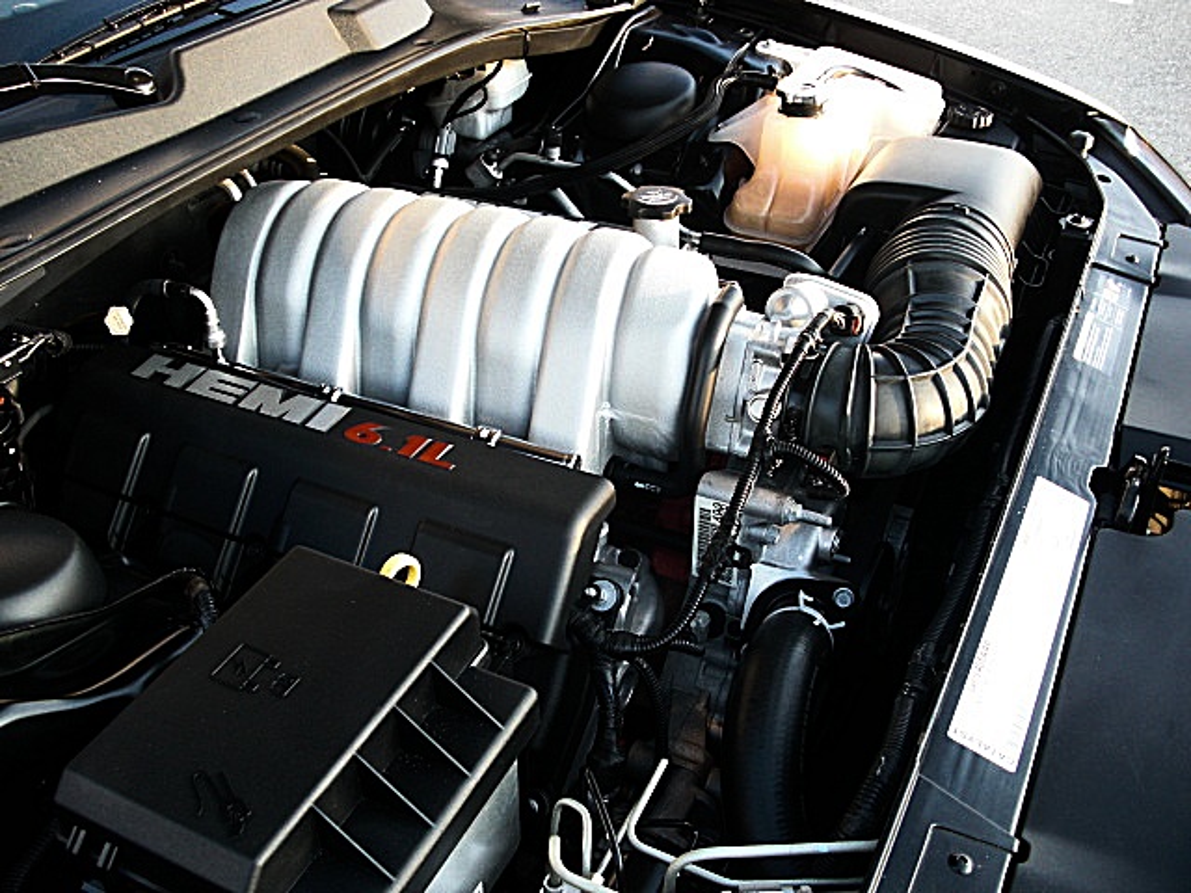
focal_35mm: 36
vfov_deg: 39.7
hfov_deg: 51.4
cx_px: 596
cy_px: 446
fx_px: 1239
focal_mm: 6.3
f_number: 2.8
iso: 200
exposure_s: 1/100
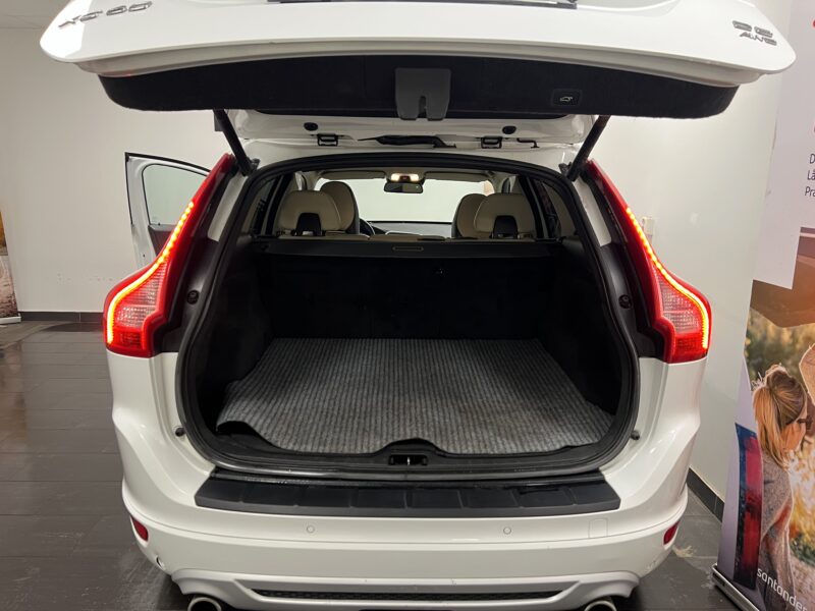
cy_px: 306
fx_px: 612
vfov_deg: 53.1
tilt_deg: -13.0
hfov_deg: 67.3
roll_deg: -0.9
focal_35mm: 26
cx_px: 408
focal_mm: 5.7
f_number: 1.5
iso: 320
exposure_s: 1/50
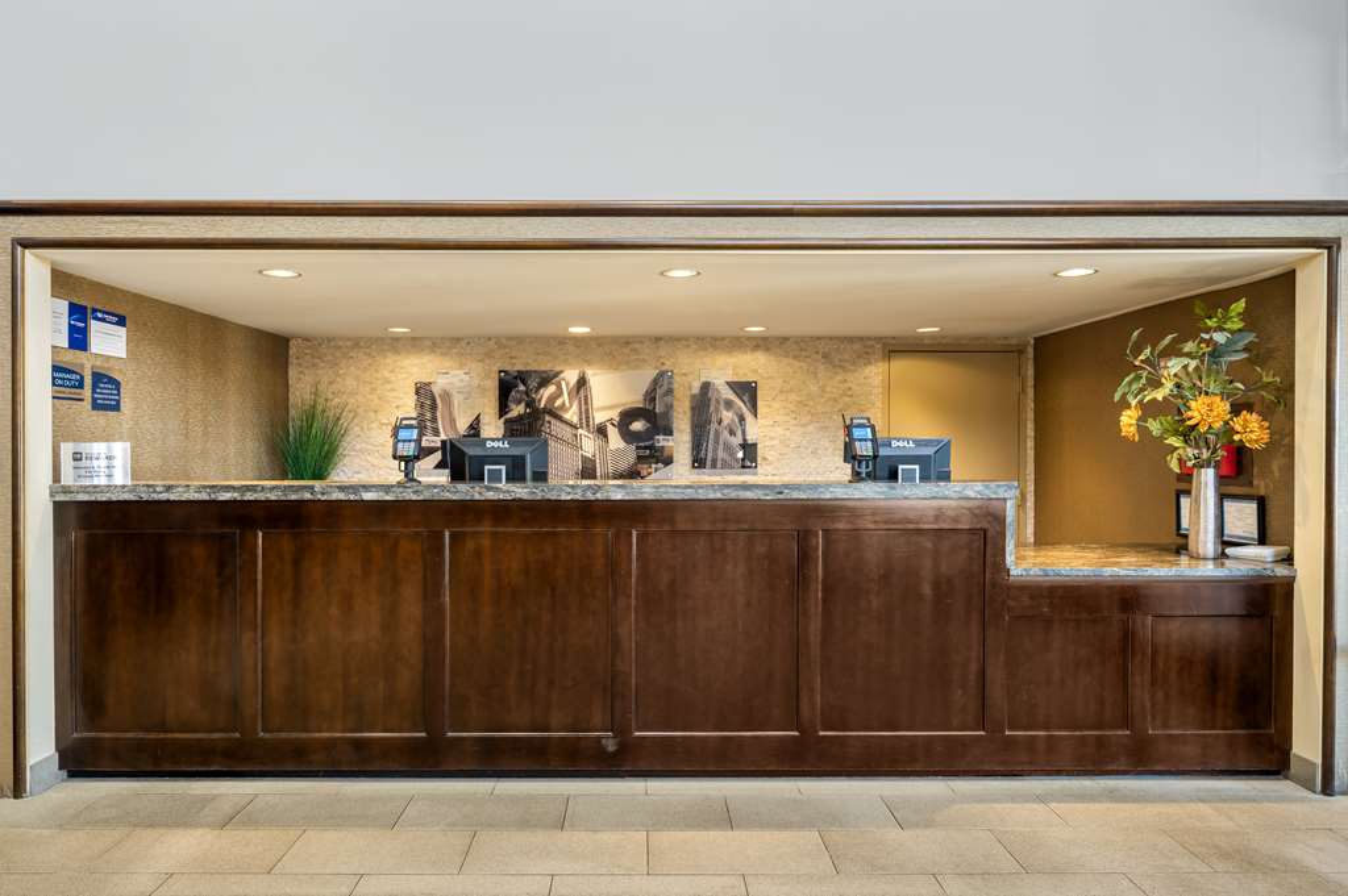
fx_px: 786
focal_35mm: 21
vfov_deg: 59.4
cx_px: 674
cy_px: 448
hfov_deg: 81.2
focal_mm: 21
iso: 200
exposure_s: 1/8
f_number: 10
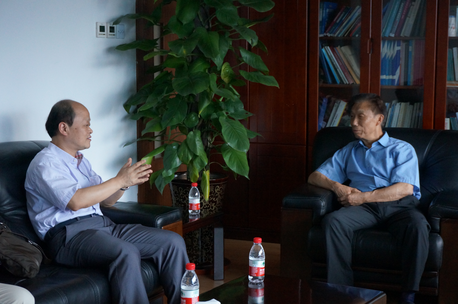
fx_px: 820
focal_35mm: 64
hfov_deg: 31.2
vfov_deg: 21.0
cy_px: 152
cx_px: 229
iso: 2500
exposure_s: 1/160
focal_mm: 43
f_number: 5.6
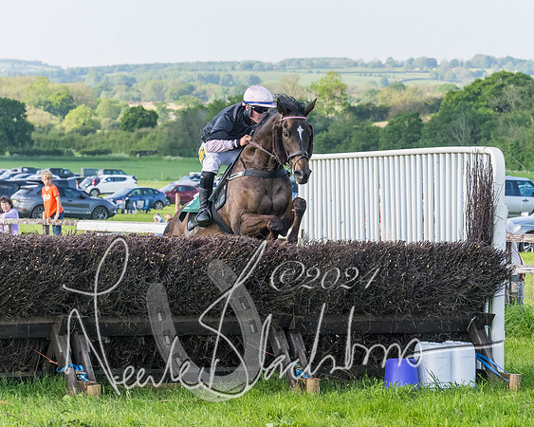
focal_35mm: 160
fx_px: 2523
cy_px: 229
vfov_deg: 9.7
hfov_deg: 12.1
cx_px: 282
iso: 800
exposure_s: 1/3200
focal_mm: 70
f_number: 4
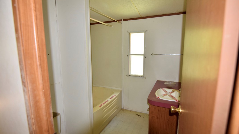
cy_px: 71
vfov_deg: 58.3
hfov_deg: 89.6
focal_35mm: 19
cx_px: 119
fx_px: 120
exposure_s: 1/60
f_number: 3.5
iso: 800
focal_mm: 12
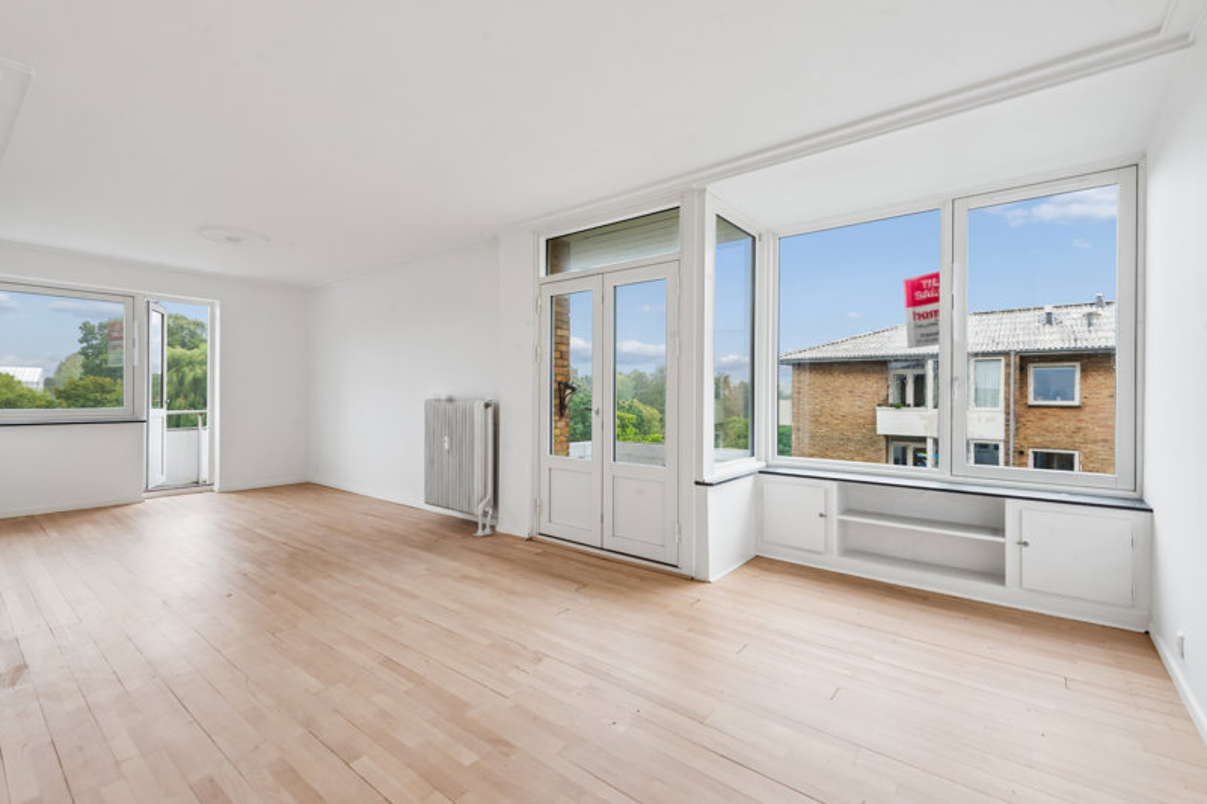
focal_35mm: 16
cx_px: 604
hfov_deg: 96.7
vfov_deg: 73.7
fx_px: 536
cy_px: 402
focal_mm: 16
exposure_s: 1/6
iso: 250
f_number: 10
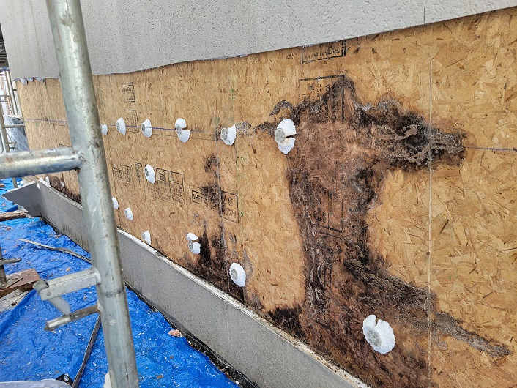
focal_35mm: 26
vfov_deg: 53.1
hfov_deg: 67.3
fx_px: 388
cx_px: 258
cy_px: 194
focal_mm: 5.4
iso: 125
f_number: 1.8
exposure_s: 1/120
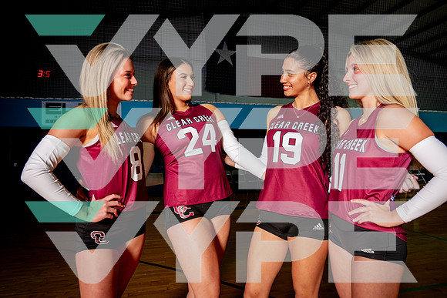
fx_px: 307
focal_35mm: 25
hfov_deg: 72.1
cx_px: 224
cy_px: 149
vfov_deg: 51.8
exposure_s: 1/200
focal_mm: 24
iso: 250
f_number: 5
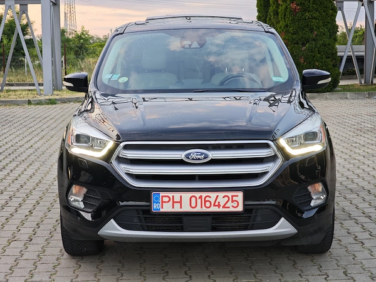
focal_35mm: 70
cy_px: 141
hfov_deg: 27.8
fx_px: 760
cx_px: 188
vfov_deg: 21.0
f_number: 1.8
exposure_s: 1/100
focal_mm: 11.5
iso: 80
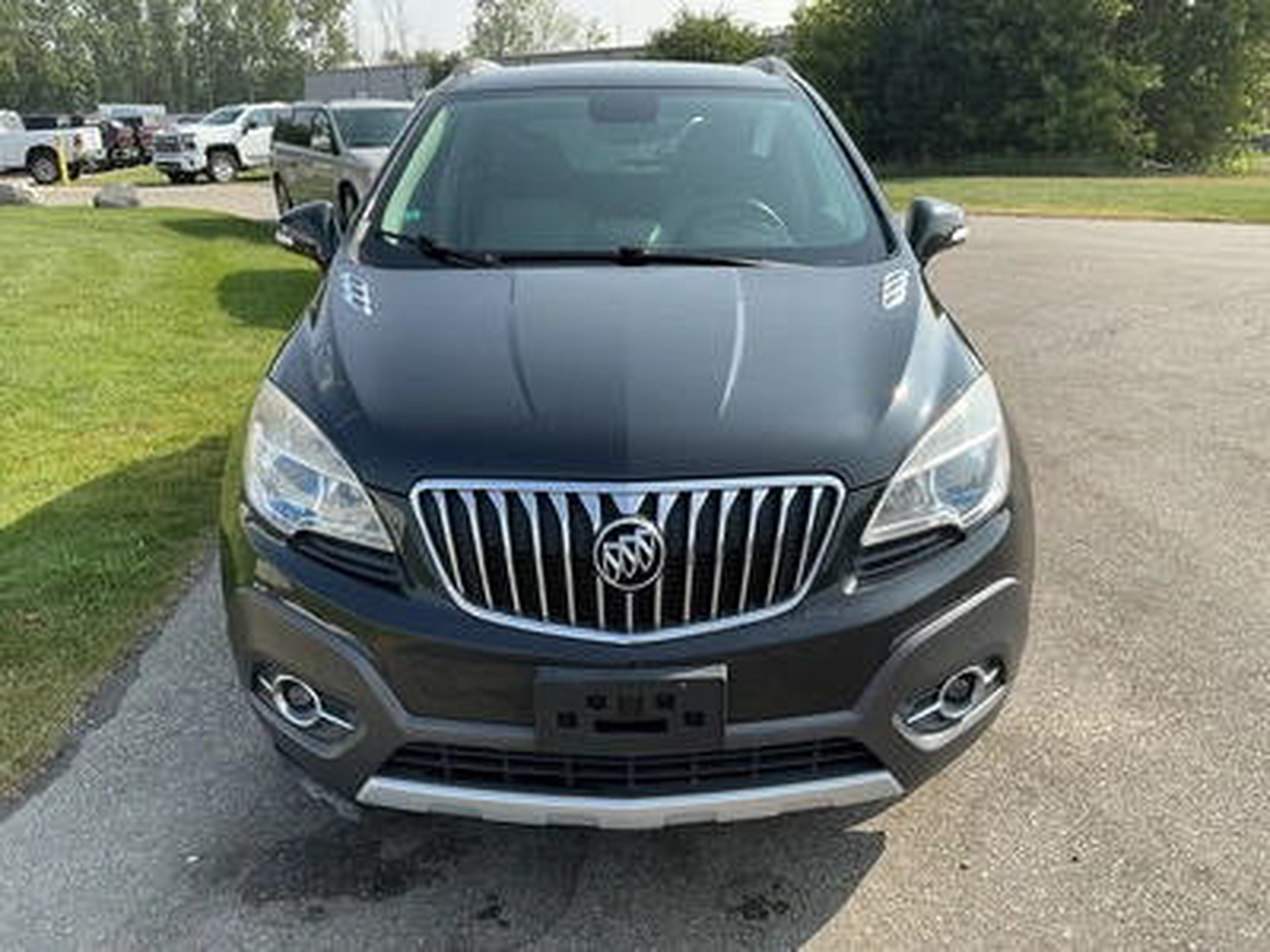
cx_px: 635
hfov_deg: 63.4
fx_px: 1027
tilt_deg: -18.9
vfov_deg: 49.7
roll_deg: +0.7
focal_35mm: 28
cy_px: 476
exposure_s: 1/842
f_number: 1.8
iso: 25
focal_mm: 3
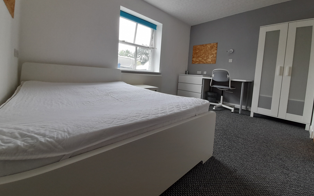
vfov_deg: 78.0
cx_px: 158
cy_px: 81
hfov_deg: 105.3
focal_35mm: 14
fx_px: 120
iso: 40
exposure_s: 1/50
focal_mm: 1.42
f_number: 2.2
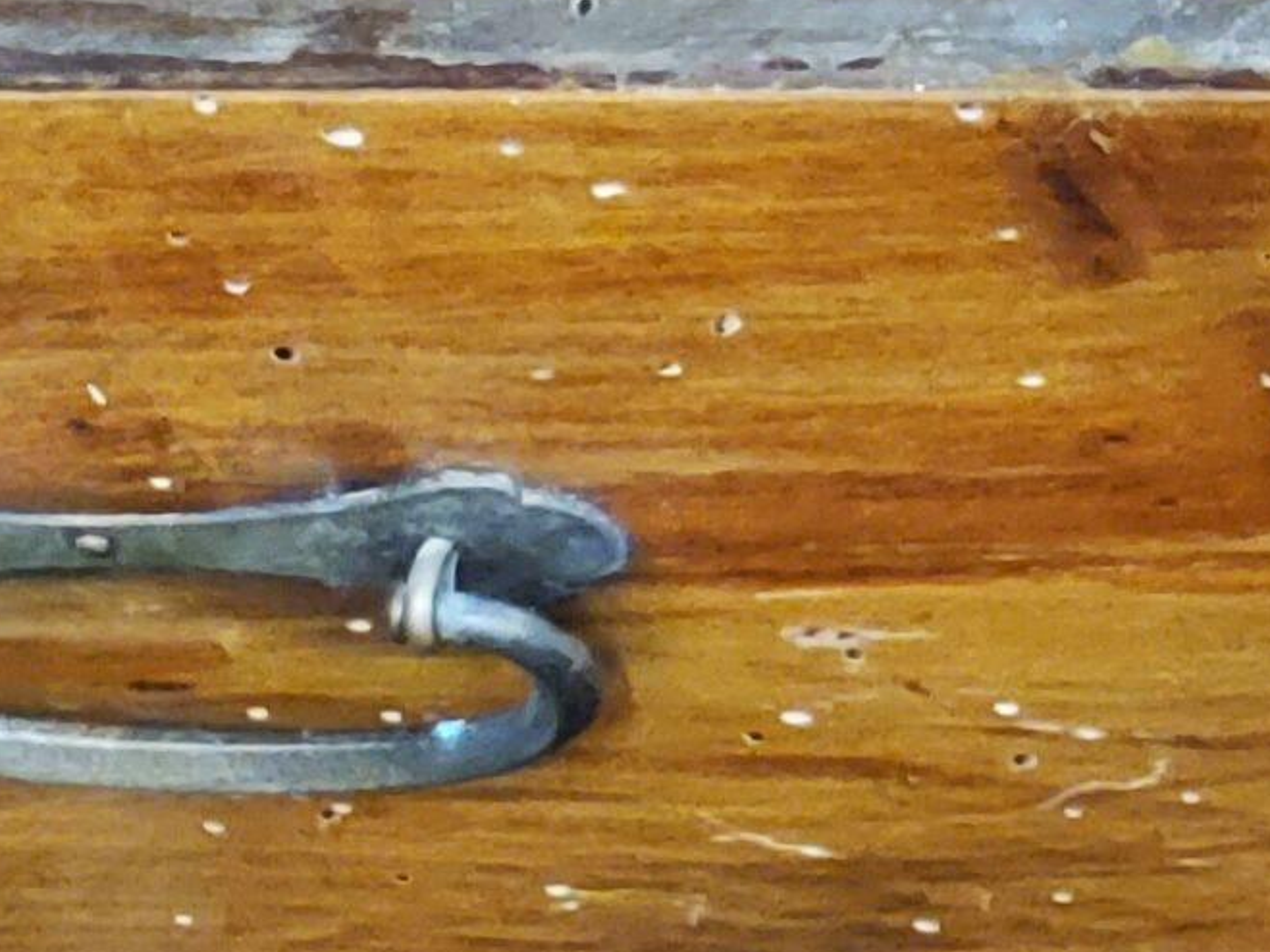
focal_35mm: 159
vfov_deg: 8.5
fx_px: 5832
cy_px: -1362
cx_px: 2590
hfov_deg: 11.2
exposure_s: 1/50
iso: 800
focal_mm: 4.3
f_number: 1.5
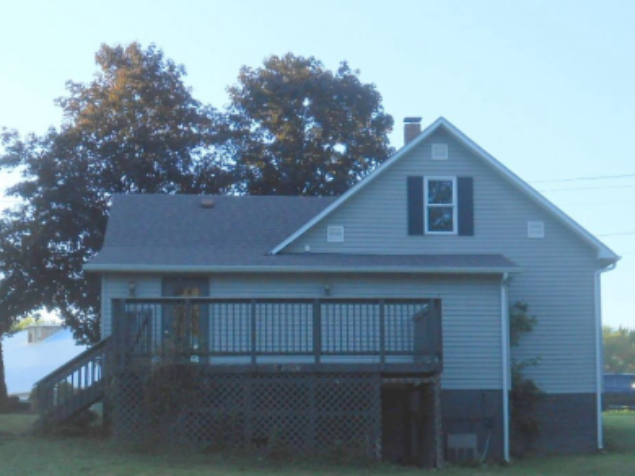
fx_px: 1192
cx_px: 318
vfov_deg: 22.3
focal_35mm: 65
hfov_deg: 29.8
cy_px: 359
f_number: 4.2
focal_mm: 6.8
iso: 80
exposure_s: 1/250
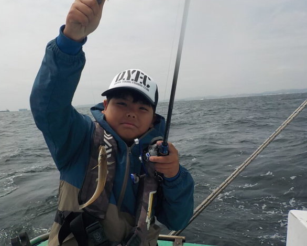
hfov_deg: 55.6
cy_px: 123
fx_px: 291
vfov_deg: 45.8
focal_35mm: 32
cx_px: 144
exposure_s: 1/800
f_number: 6.6
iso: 125
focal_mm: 4.1
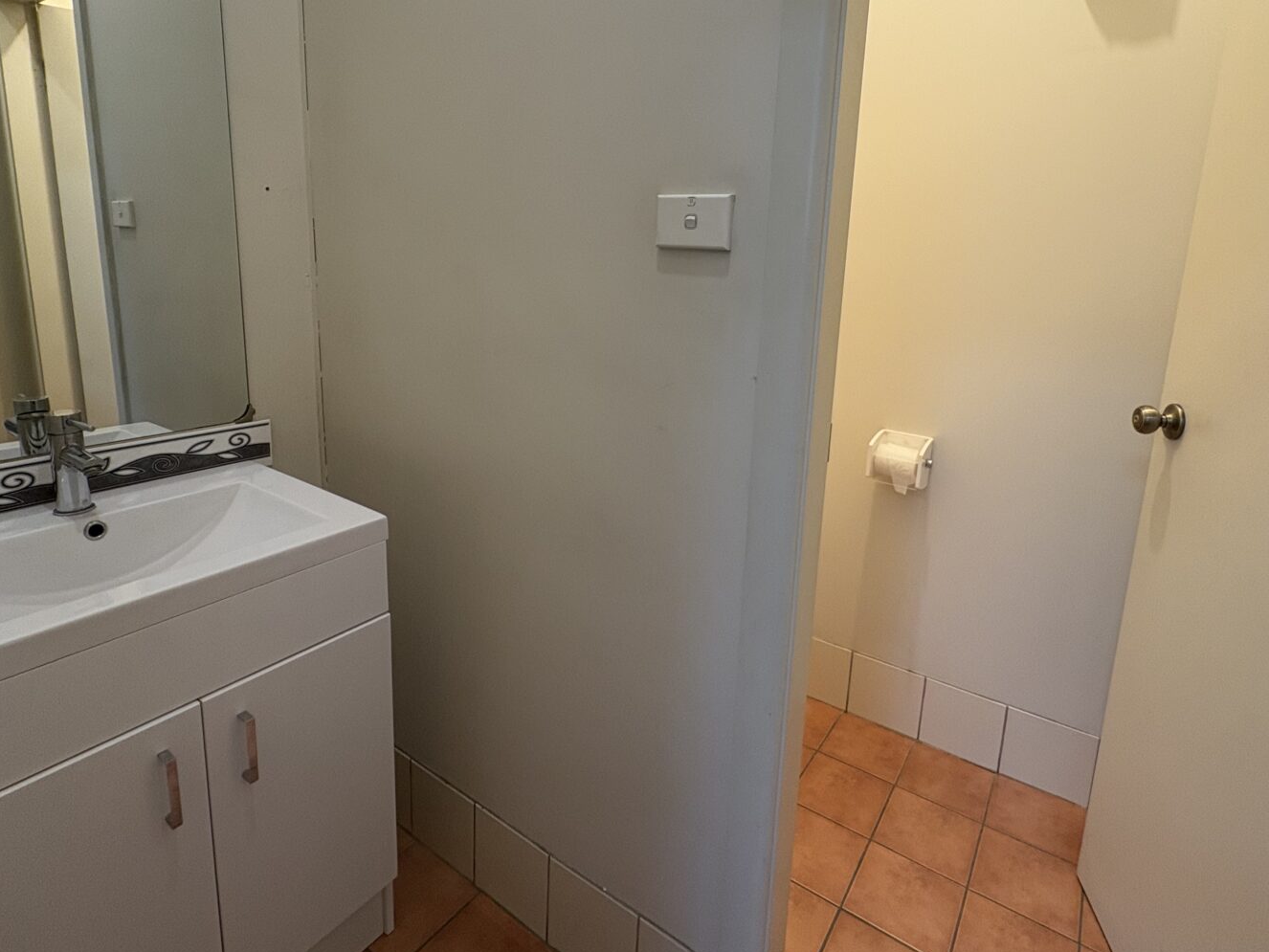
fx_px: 697
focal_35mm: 19
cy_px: 386
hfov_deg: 84.6
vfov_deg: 68.1
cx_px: 660
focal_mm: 2.22
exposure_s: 1/50
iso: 200
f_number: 2.2
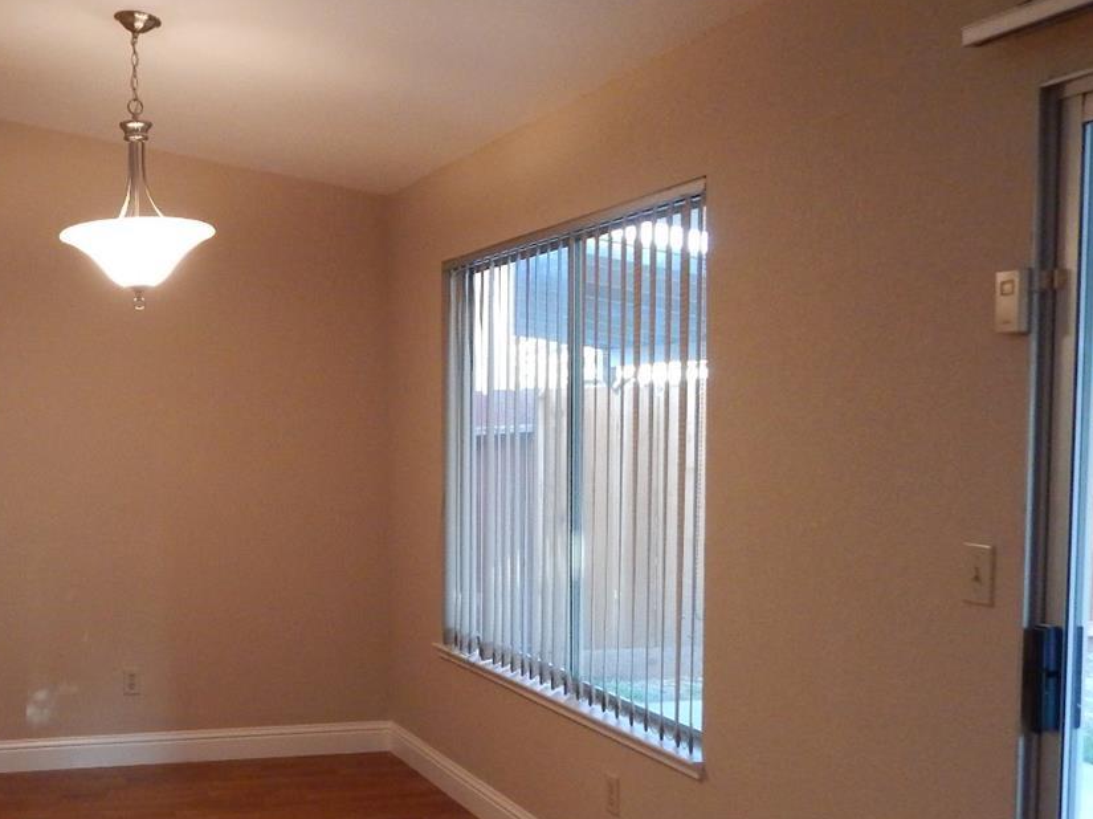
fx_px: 1262
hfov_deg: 43.6
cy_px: 517
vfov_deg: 35.7
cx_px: 152
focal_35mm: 40
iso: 400
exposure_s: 1/60
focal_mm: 4
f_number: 3
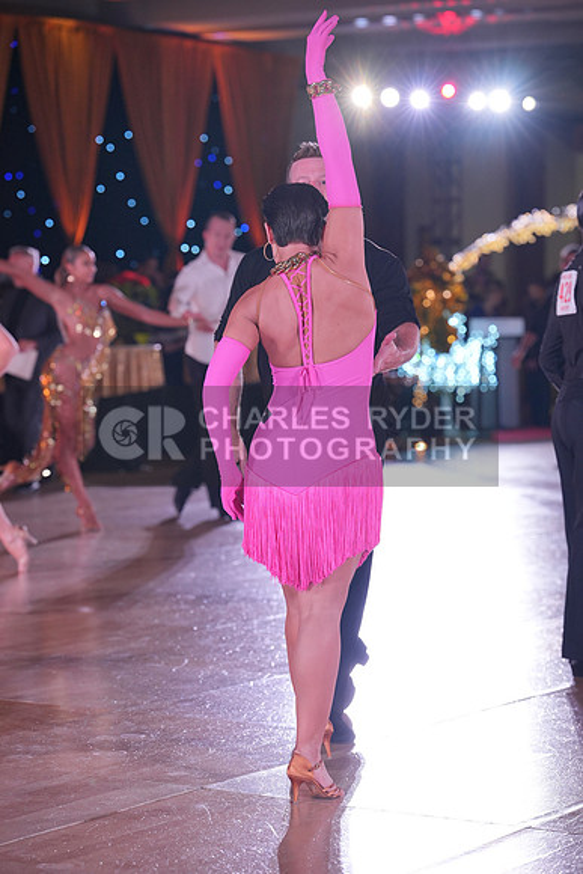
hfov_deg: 13.7
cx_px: 292
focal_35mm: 100
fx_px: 2428
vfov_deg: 20.4
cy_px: 437
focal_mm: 100
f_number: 3.5
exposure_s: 1/400
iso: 1250
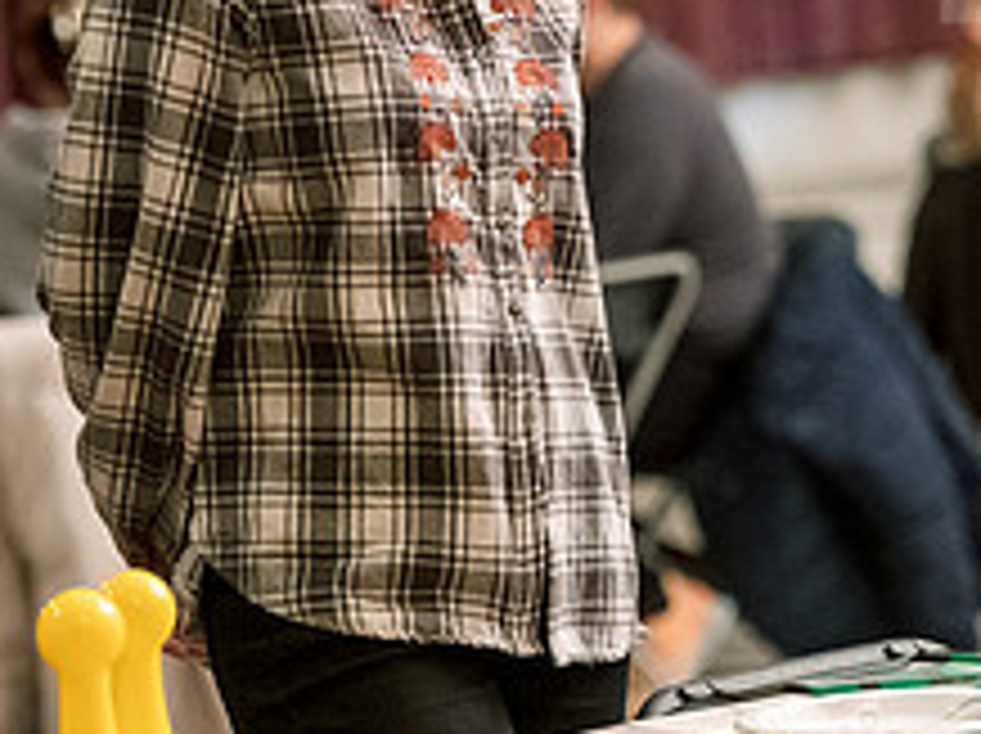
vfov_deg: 5.3
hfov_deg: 7.0
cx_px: 806
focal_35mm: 282
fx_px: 7983
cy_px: 191
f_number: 3.2
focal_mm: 110
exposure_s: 1/200
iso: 5000
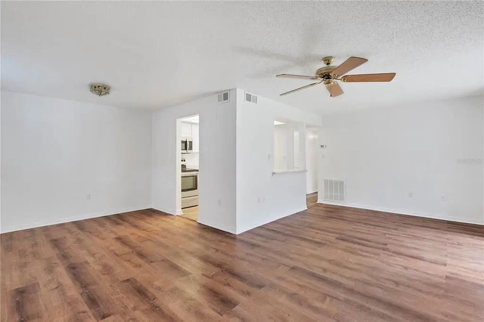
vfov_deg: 73.7
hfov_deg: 96.8
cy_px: 161
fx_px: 215
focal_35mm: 16
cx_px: 242
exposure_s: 1/15
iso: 400
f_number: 8
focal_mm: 16
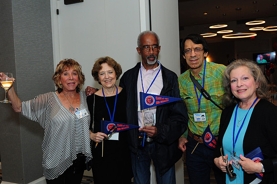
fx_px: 277
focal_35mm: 36
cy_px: 92
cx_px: 138
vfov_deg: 36.8
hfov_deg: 53.2
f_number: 5
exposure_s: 1/60
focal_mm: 24
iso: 500
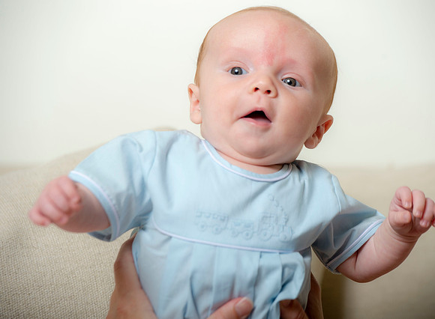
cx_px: 238
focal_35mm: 203
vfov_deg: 7.2
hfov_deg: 9.8
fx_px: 2532
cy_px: 160
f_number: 5.6
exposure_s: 1/200
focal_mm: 190
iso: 250
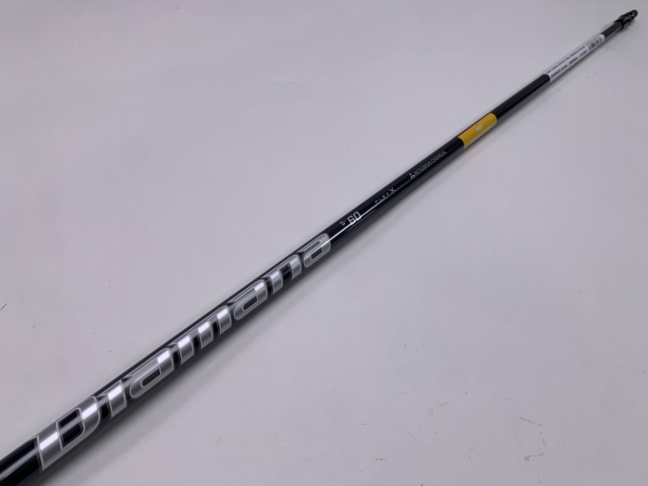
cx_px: 324
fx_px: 487
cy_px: 243
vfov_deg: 53.1
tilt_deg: -46.4
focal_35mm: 26
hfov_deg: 67.3
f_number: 1.8
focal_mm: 4.25
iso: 25
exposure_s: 1/529
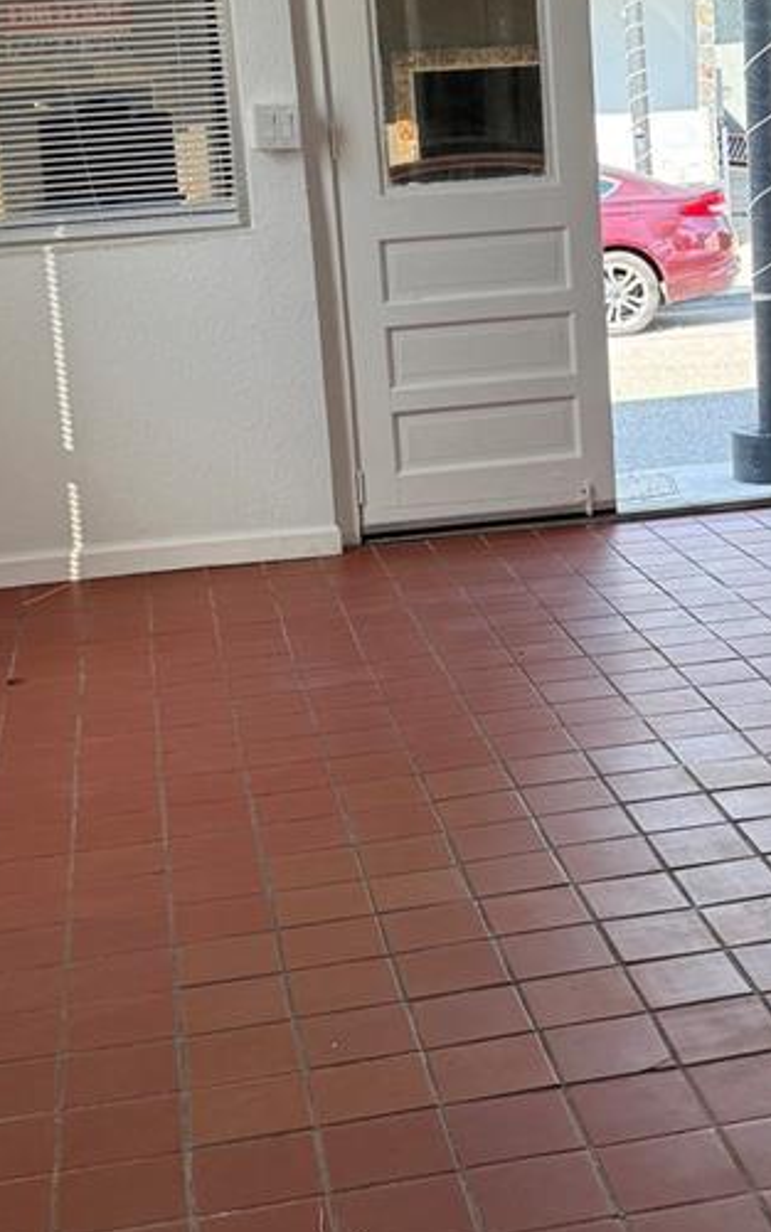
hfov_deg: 21.2
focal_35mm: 61
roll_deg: +2.5
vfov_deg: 33.1
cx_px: 571
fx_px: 2048
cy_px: 399
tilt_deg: -7.8
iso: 100
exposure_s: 1/248
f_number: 1.78
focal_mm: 6.76
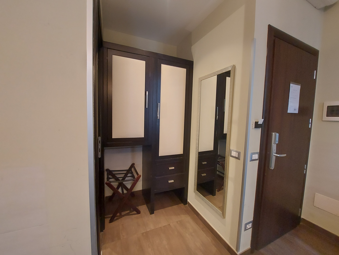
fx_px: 127
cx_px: 170
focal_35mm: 13
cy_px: 128
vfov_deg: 89.9
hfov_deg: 106.2
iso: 250
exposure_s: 1/33
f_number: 2.2
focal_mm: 1.74
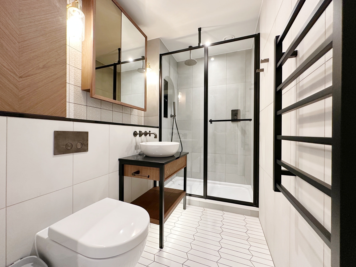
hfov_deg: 102.1
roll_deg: +0.8
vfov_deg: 85.7
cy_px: 134
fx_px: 144
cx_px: 178
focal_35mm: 14
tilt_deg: +0.1
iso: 200
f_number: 2.2
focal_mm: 2.22
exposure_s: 1/50
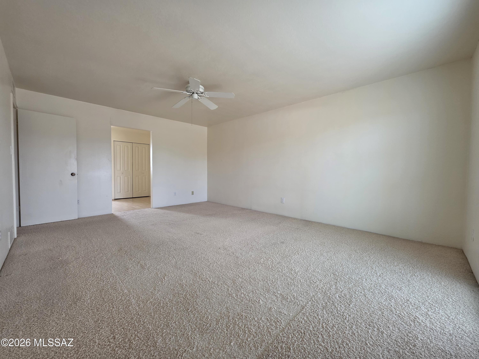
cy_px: 180
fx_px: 180
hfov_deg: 106.2
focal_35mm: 13
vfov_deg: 89.9
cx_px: 240
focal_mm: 2.2
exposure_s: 1/60
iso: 160
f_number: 1.9
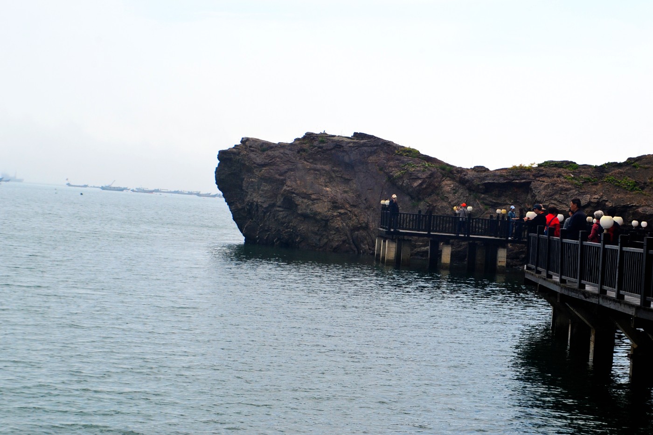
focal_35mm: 82
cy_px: 218
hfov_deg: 24.6
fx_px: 1496
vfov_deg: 16.5
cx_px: 326
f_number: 11
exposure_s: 1/500
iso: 320
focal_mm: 55
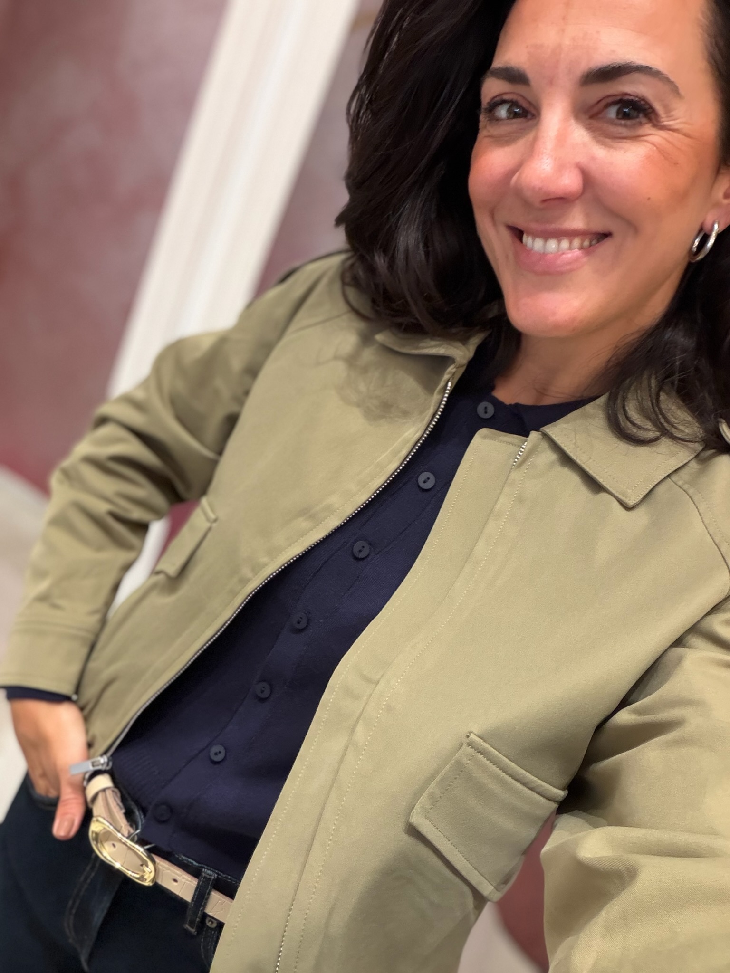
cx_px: 365
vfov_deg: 60.0
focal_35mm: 30
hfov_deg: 46.8
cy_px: 486
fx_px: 844
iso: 250
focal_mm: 2.71
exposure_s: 1/50
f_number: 1.9
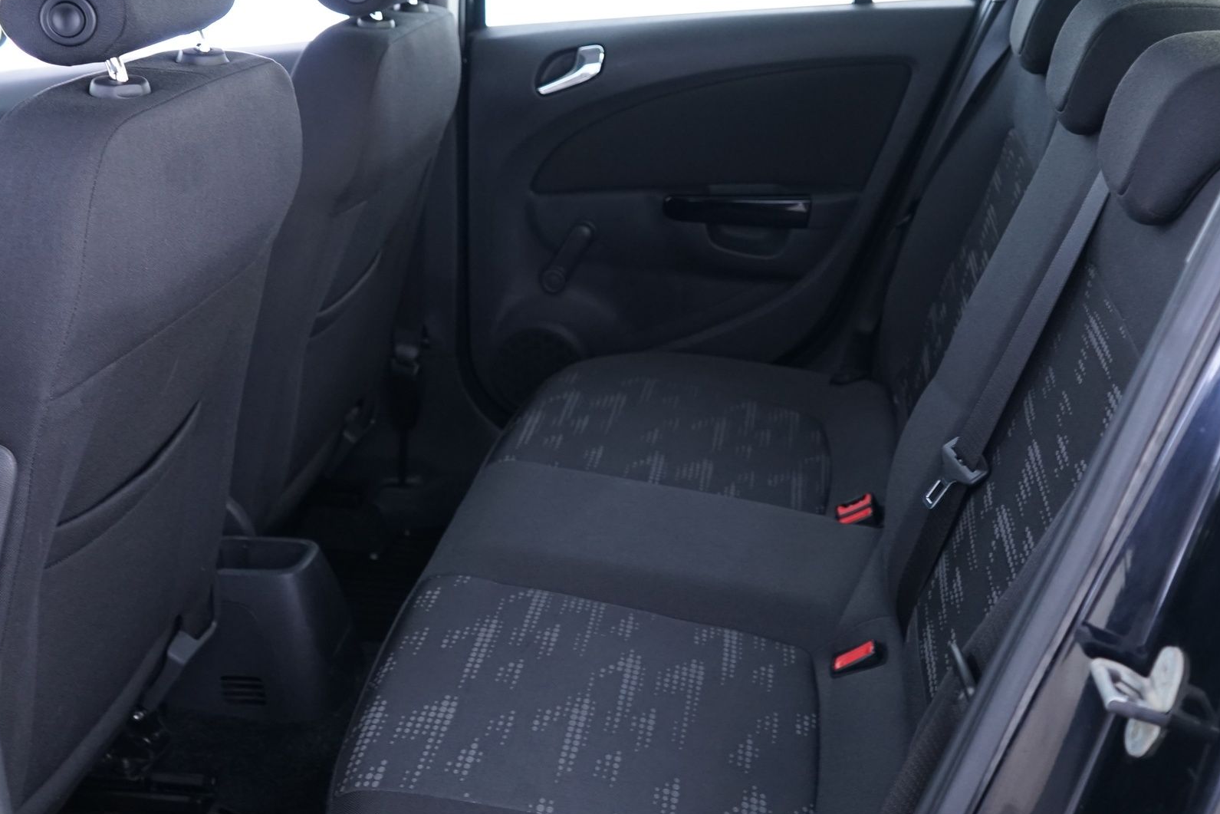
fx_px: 1491
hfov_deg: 44.4
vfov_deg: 30.3
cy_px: 284
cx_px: 689
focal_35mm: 44
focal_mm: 28
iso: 1000
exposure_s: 1/6
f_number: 3.5
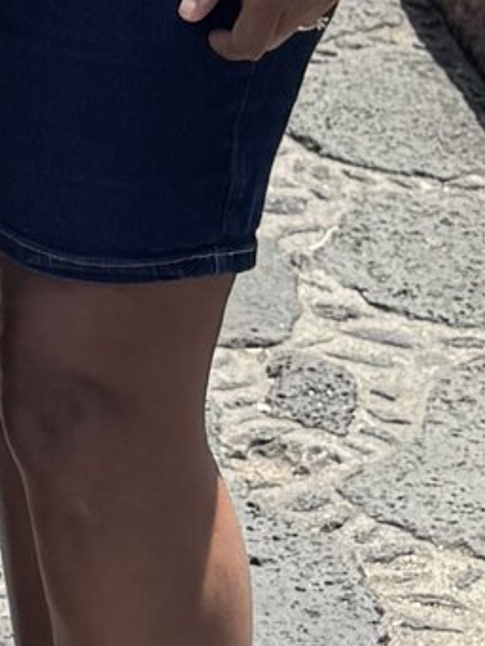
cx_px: -343
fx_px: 3417
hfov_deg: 7.9
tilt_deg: -1.2
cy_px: -1159
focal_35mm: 183
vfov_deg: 9.1
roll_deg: +0.9
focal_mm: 6.76
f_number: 1.78
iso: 80
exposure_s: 1/5348
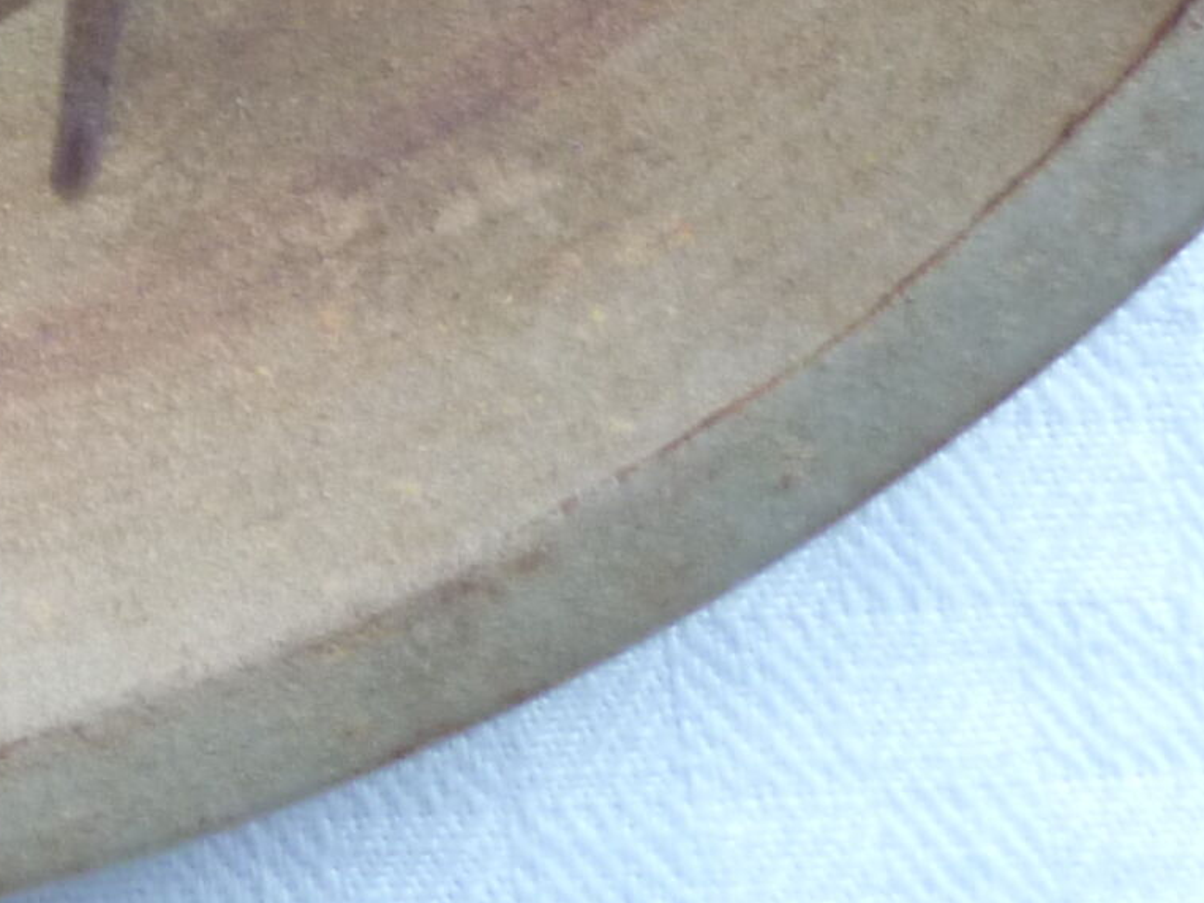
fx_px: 5494
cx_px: -833
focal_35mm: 158
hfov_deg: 11.7
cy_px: -802
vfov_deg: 8.9
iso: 160
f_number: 2.8
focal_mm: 5.5
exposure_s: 1/30
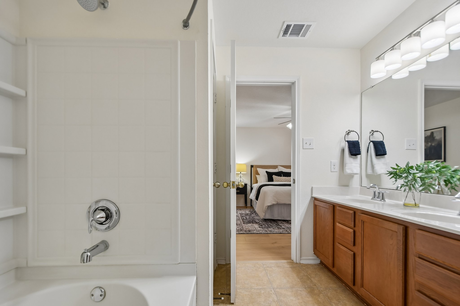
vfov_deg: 77.3
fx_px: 192
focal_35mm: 15
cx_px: 230
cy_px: 153
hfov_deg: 100.4
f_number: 8
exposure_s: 1/60
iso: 400
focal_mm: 10
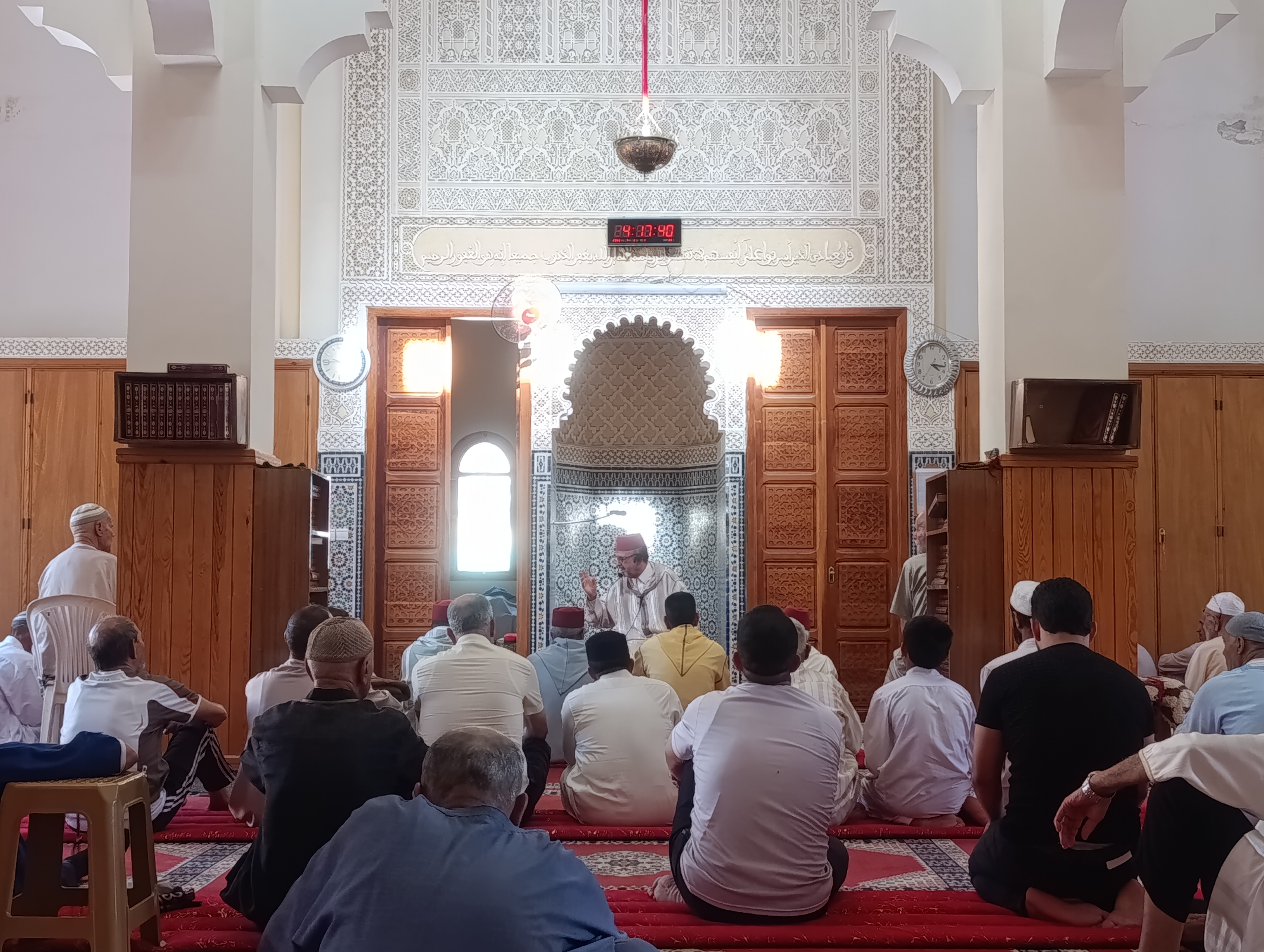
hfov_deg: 42.9
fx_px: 1609
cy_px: 476
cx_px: 632
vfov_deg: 33.0
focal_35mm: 44
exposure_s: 1/100
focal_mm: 6.14
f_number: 1.6
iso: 640
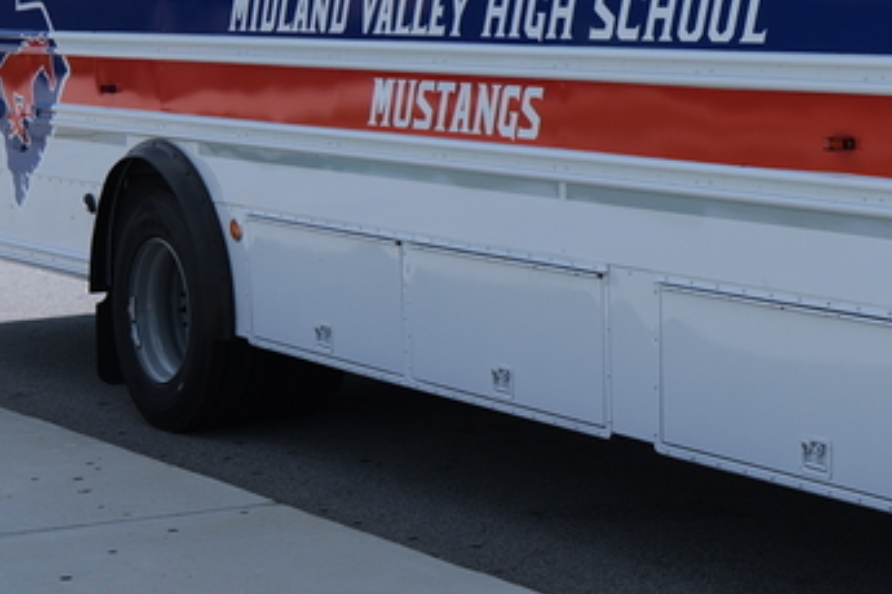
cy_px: 84
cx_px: 1156
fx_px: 2056
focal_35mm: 83
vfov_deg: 16.3
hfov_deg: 22.0
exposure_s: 1/1600
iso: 100
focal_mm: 24
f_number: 3.8
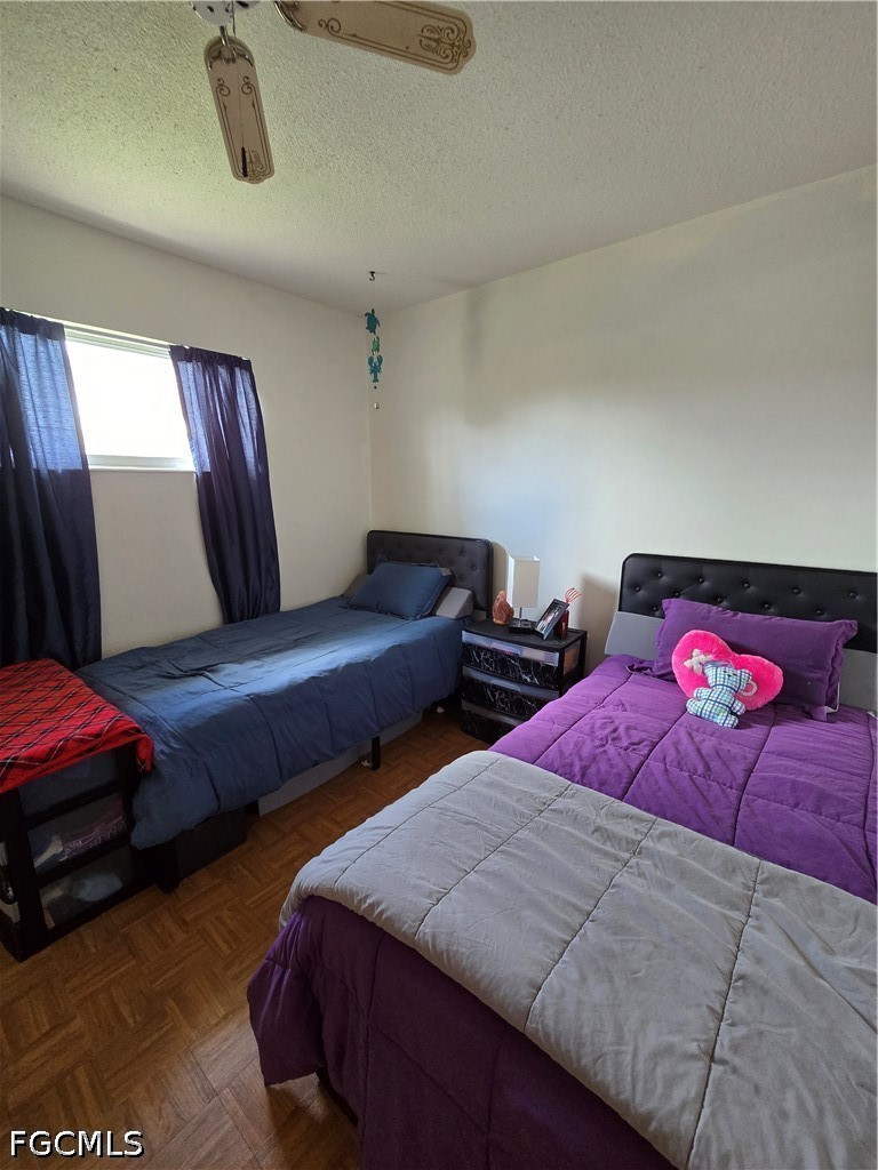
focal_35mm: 13
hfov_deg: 89.9
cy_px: 585
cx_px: 439
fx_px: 440
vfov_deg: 106.2
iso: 320
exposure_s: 1/60
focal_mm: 2.2
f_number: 2.2
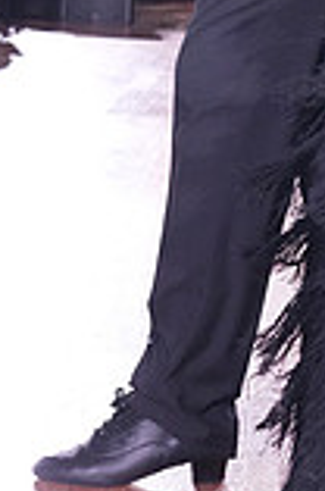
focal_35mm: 163
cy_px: -106
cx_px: 361
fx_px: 2217
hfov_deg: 8.3
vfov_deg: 12.3
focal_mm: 44
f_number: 5
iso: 5000
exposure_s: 1/320
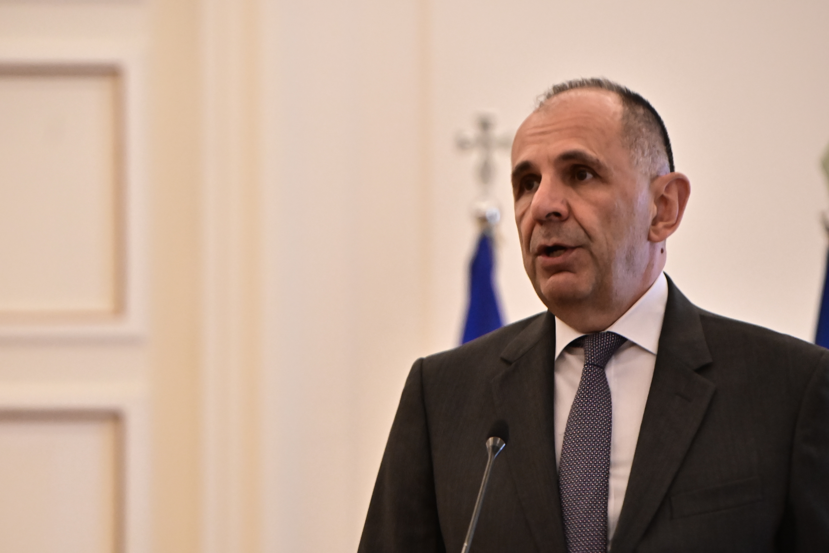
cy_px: 276
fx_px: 6908
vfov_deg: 4.6
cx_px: 414
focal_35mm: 300
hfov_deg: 6.9
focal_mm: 200
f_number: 4
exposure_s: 1/320
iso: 5000
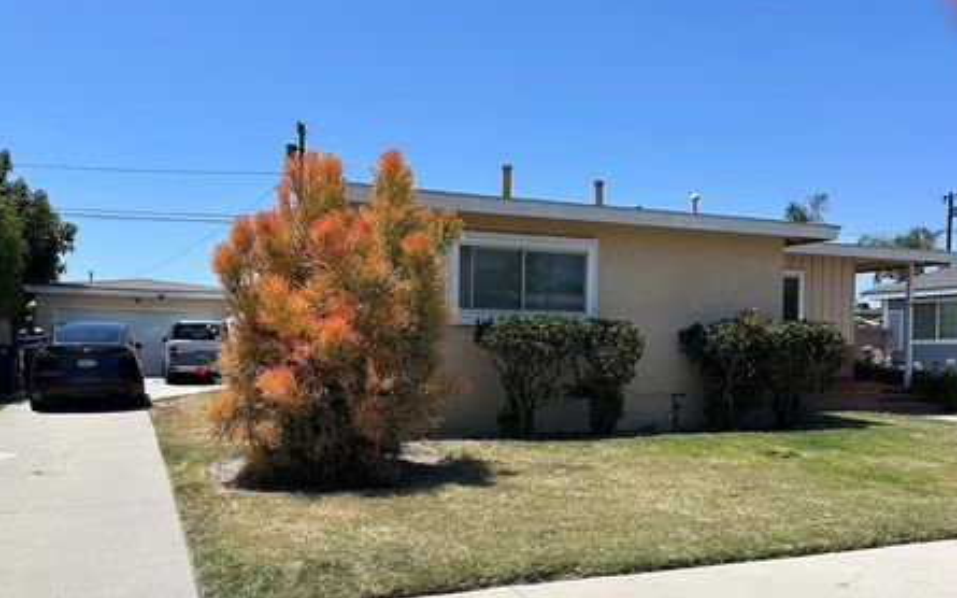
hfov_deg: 61.2
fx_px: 808
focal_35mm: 31
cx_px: 449
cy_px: 384
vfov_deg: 40.2
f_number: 1.5
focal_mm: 5.7
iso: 50
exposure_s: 1/5319
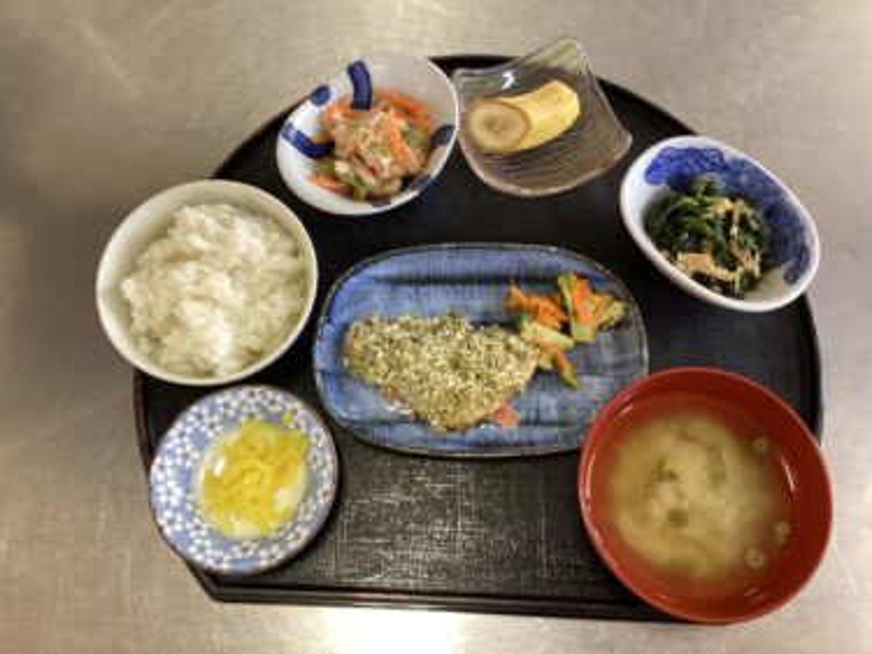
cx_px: 436
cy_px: 327
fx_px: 781
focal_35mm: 31
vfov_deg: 45.4
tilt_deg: -73.1
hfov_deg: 58.4
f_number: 2.4
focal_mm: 3.3
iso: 320
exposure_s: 1/40
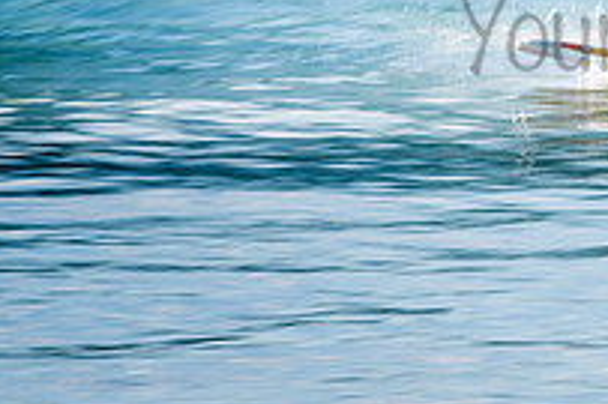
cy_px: -12
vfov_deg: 0.8
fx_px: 28890
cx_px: 786
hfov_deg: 1.2
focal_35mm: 1712
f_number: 32
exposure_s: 1/25
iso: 64
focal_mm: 500
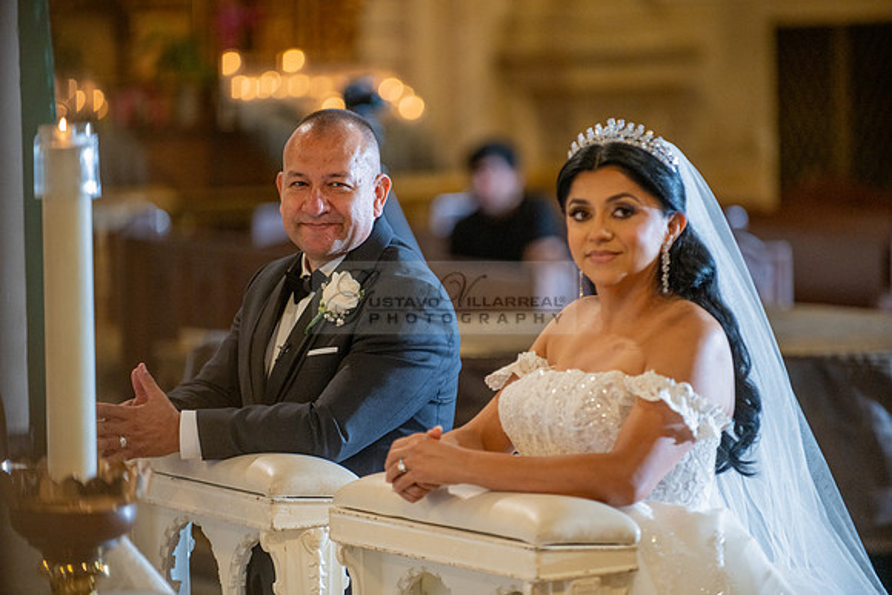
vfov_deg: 6.9
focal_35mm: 200
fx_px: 4956
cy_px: 298
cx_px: 446
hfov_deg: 10.3
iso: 1000
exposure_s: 1/200
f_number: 2.8
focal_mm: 200
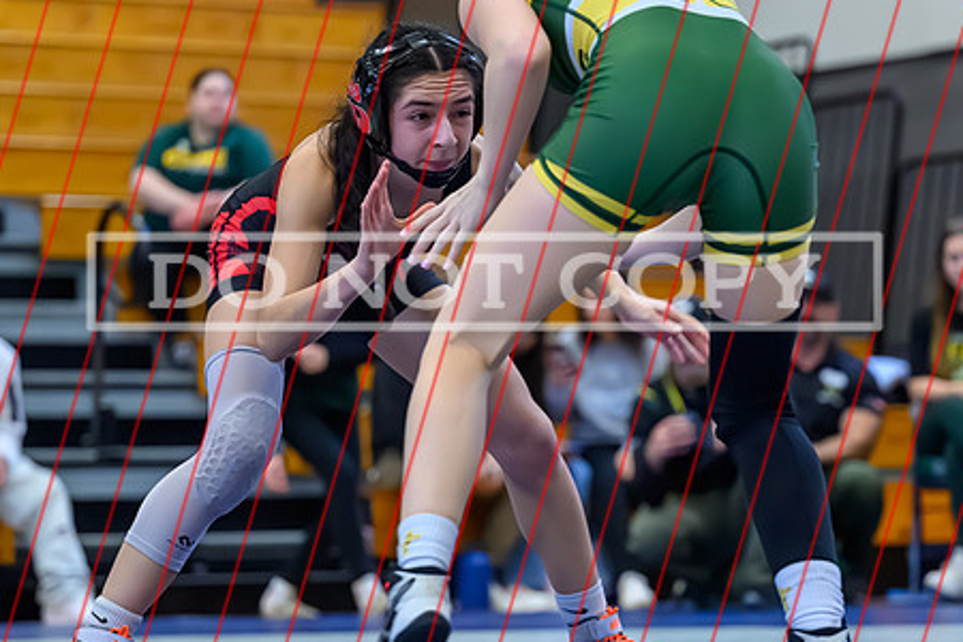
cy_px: 348
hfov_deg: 12.9
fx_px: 4253
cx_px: 554
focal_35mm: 159
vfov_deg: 8.6
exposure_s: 1/640
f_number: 2.8
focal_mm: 99
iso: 8000
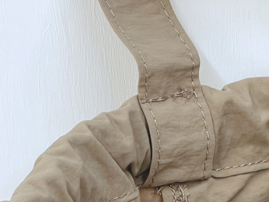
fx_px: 1779
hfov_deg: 8.5
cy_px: 126
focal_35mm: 229
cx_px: 399
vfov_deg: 6.5
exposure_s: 1/60
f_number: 2.2
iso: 250
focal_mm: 7.5
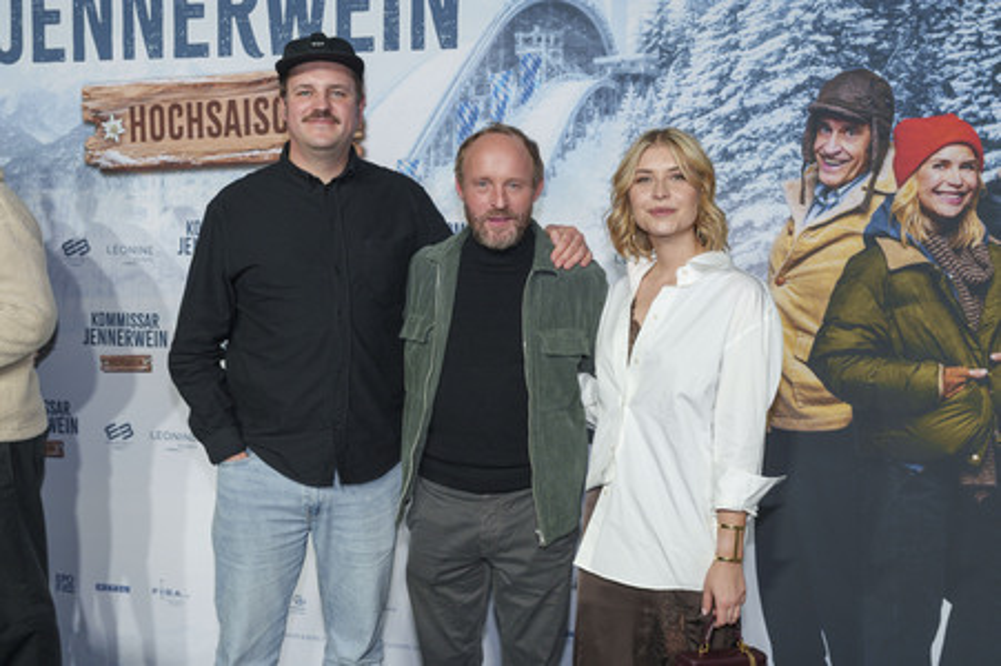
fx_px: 945
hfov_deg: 55.8
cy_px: 333
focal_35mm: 34
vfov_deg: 38.8
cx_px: 500
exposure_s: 1/160
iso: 800
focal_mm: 34
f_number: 5.6
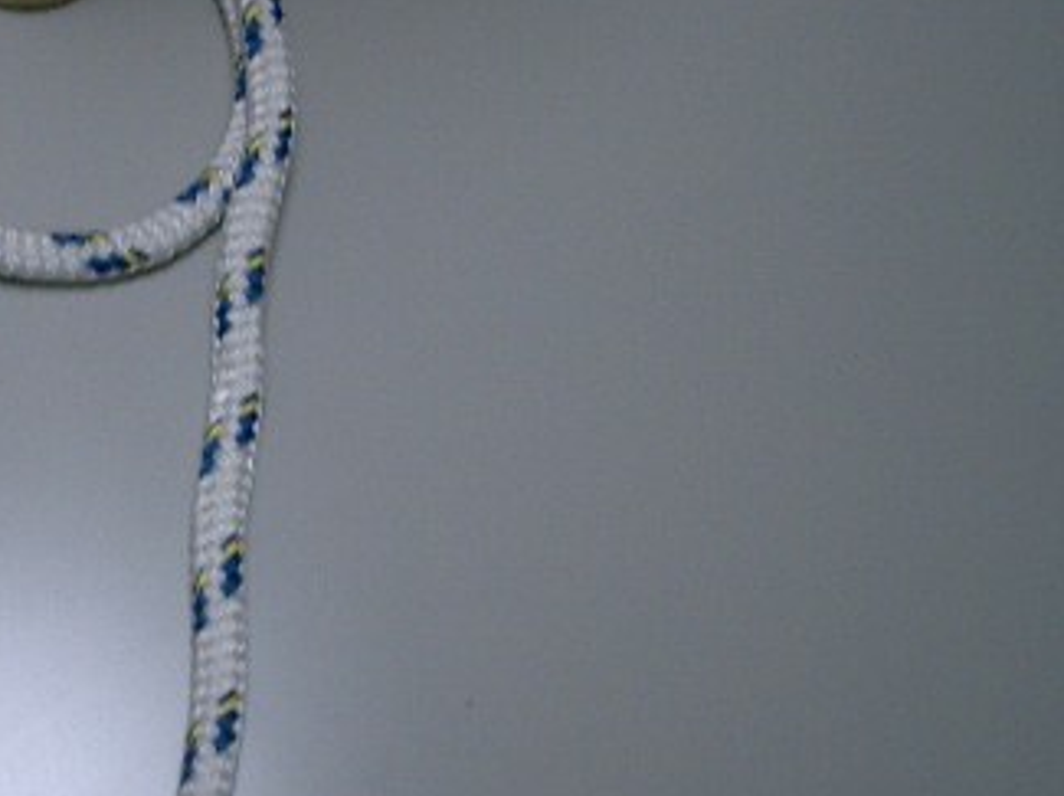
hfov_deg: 26.8
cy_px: 301
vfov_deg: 21.2
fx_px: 2119
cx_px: 20
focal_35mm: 69
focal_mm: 5.8
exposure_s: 1/50
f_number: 2.6
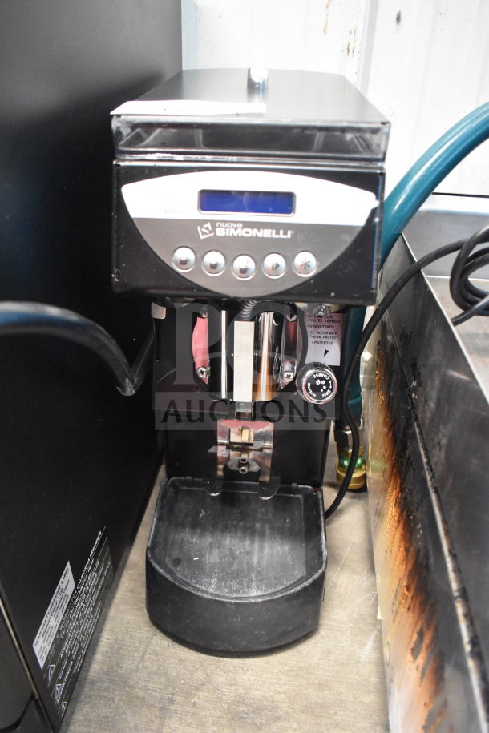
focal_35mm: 27
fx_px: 550
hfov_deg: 47.9
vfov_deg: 67.4
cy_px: 366
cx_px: 244
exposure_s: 1/40
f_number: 3.5
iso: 6400
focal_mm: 18
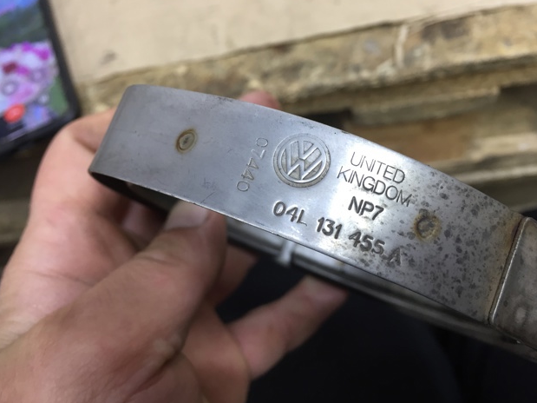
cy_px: 199
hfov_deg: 60.0
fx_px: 465
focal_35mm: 30
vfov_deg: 46.8
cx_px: 275
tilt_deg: -61.5
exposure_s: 1/33
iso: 100
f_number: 2.2
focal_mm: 4.15
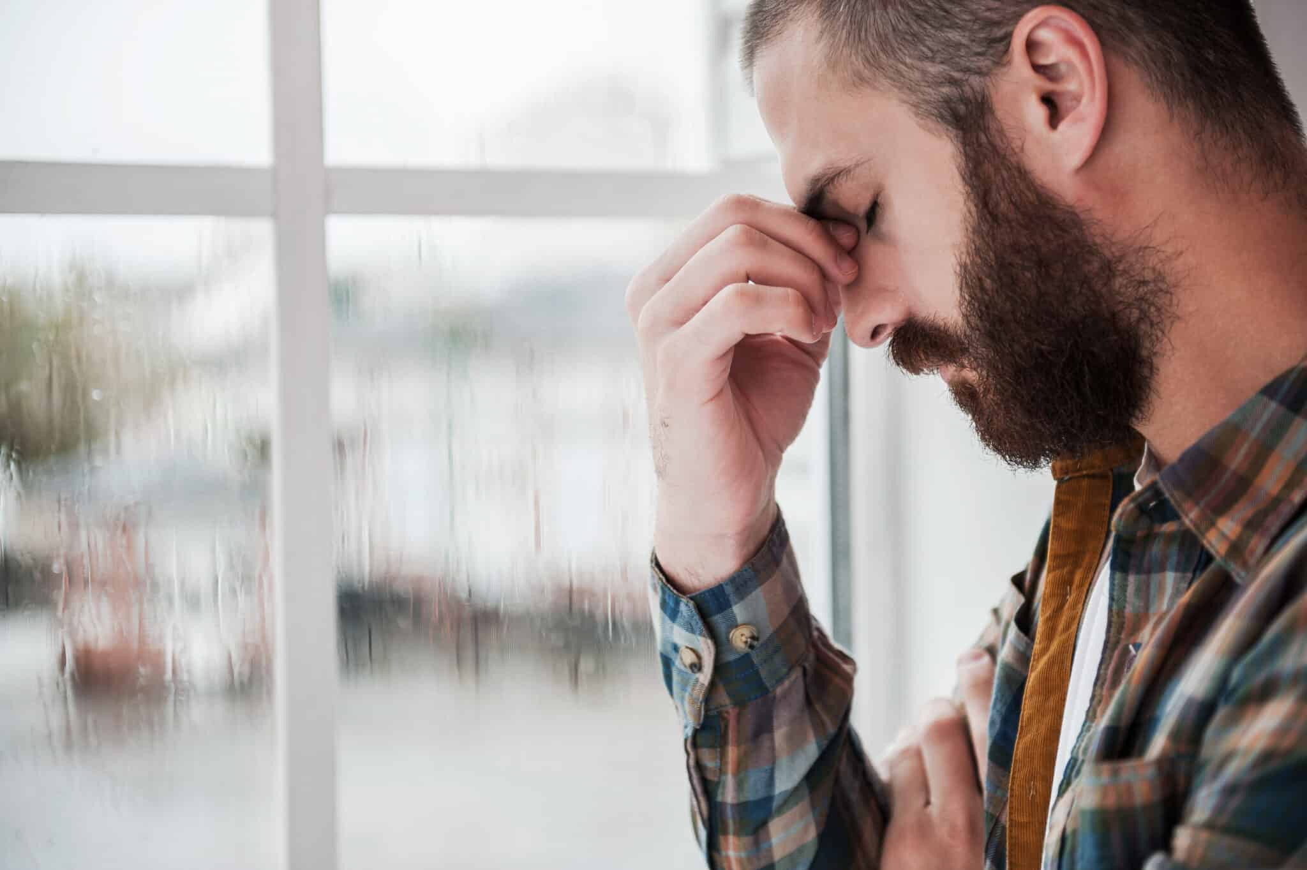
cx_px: 654
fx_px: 2540
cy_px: 435
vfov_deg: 19.4
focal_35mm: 70
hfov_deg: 28.9
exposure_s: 1/100
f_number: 2.8
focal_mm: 70
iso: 320
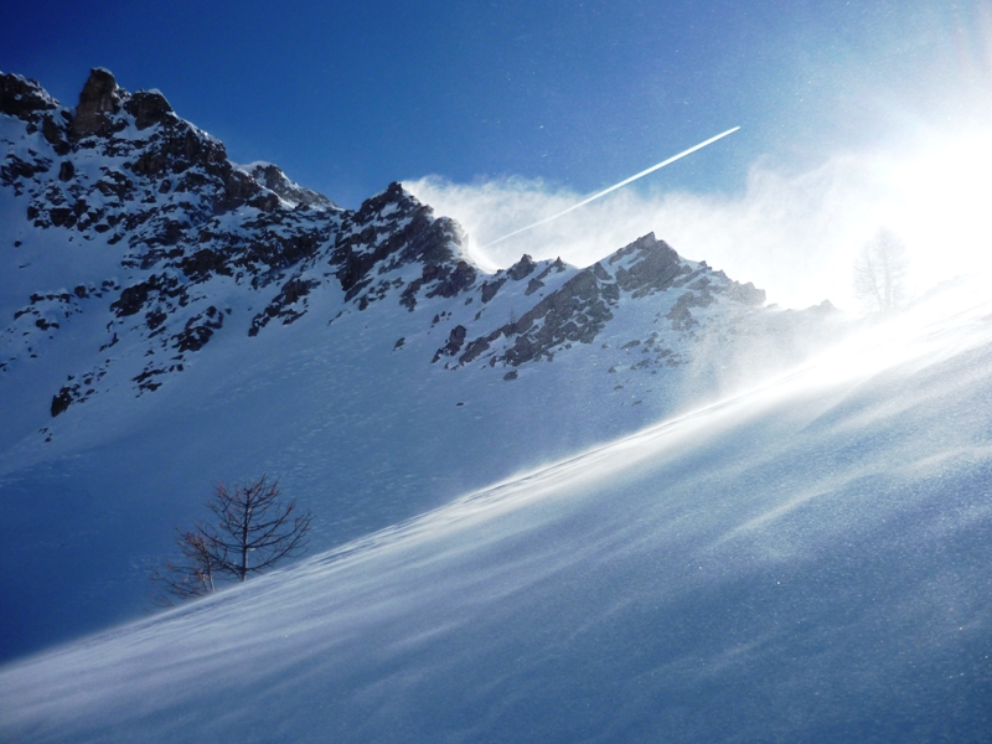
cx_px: 496
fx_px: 946
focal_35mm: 33
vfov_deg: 42.9
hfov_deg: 55.4
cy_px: 372
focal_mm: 5.5
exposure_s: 1/500
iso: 100
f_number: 8
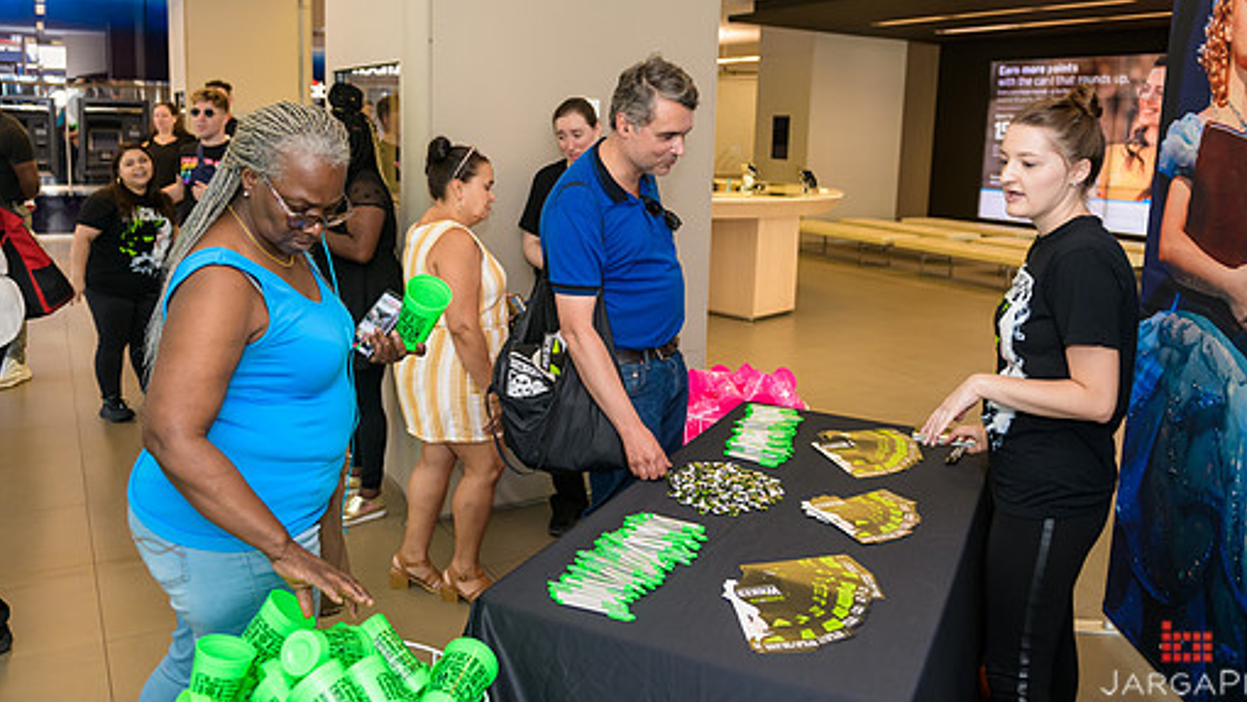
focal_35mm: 31
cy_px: 275
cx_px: 626
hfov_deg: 62.6
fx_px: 1025
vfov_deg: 37.6
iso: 400
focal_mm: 26
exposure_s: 1/100
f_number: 3.2
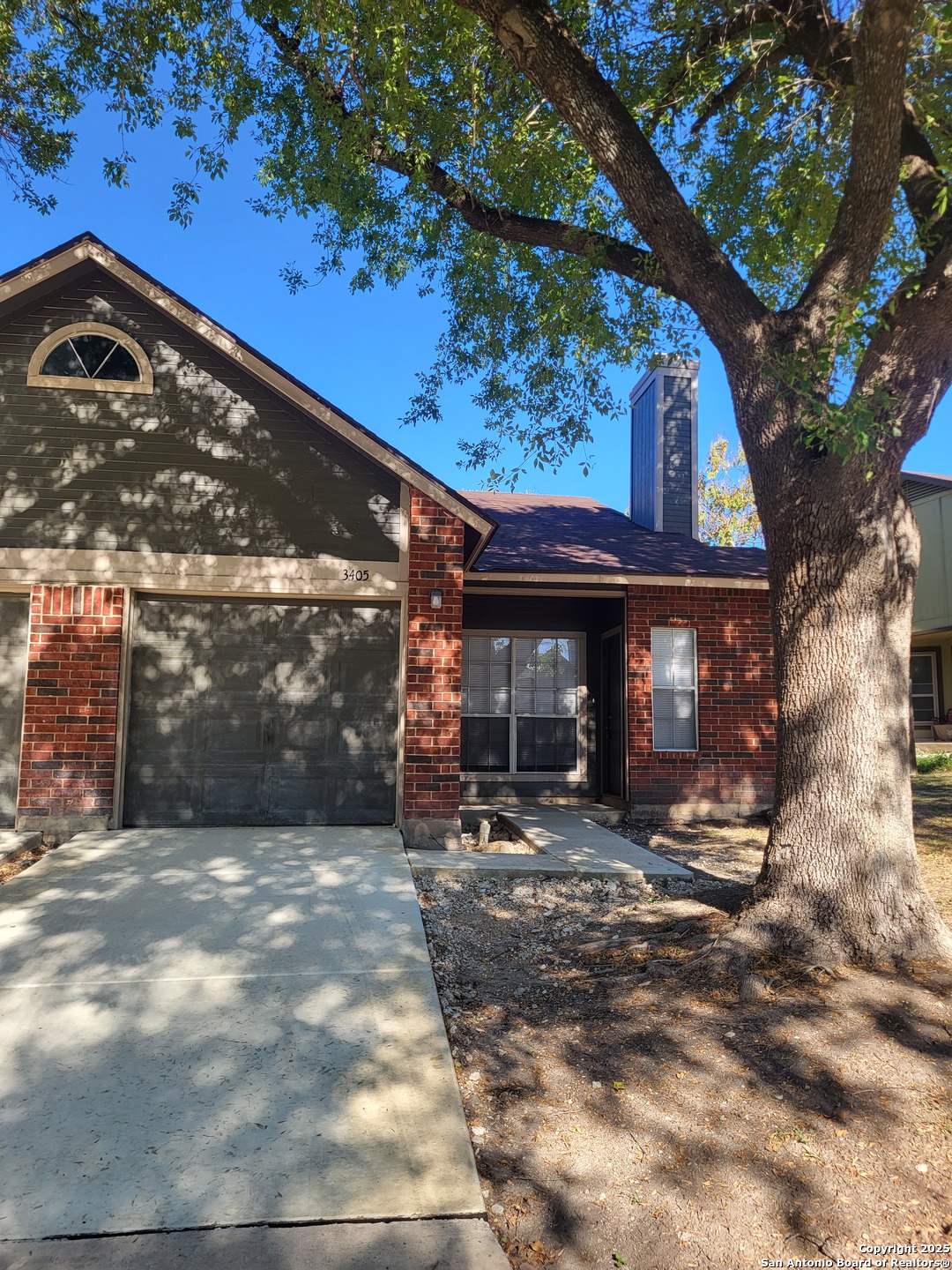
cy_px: 635
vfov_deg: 67.3
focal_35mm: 26
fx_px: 953
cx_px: 476
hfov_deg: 53.1
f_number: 1.8
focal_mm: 5.4
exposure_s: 1/679
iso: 40
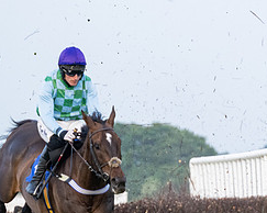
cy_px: 216
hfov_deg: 6.6
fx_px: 2282
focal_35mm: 289
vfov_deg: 5.3
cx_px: 360
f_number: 4
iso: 1250
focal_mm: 98
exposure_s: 1/2000
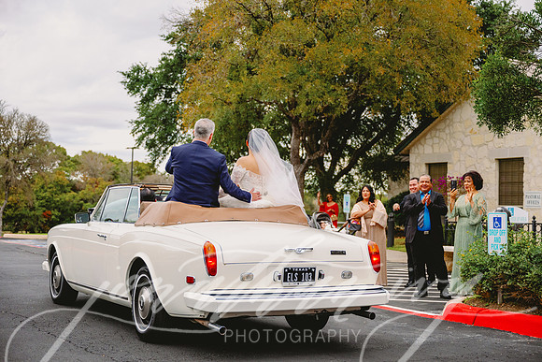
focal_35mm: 52
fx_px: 783
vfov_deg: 26.0
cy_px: 181
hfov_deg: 38.2
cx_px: 271
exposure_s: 1/2500
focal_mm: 52
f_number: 2.8
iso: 500
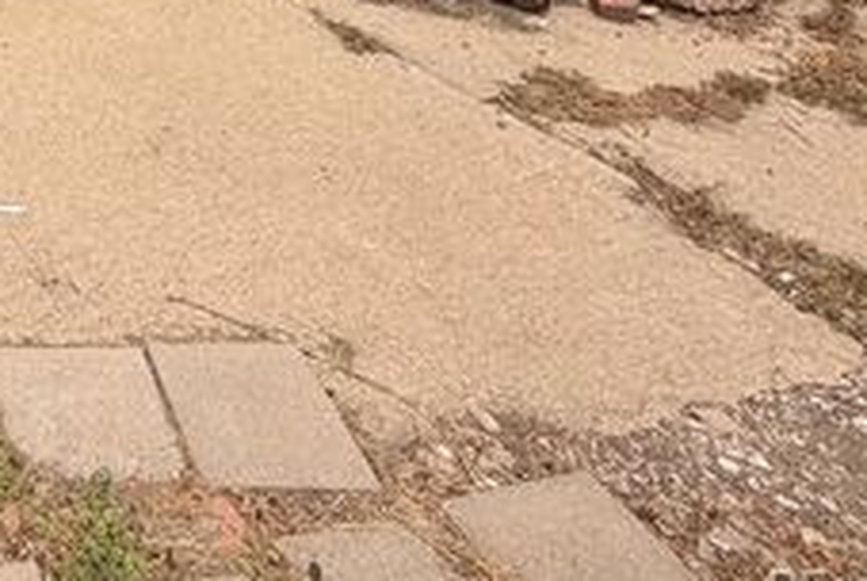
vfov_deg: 24.9
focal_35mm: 41
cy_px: -298
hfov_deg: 35.6
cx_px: -206
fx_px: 989
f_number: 2.2
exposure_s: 1/955
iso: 20
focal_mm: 2.22
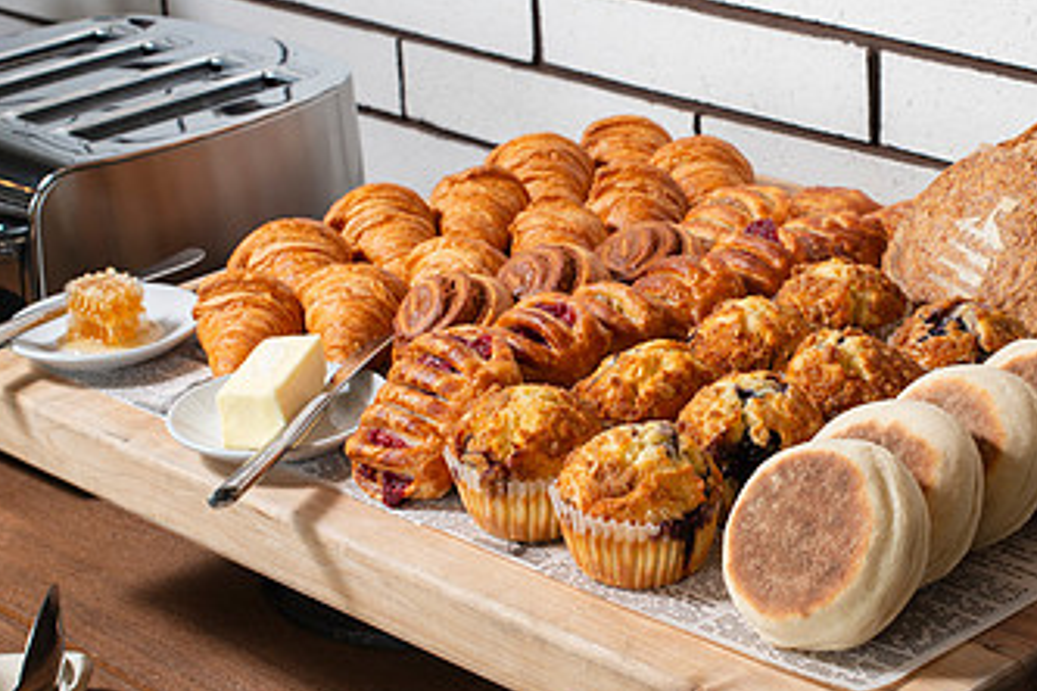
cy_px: 394
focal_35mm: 87
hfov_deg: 23.3
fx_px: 2506
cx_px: 704
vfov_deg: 15.7
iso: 250
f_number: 9
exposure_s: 1/100
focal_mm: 50
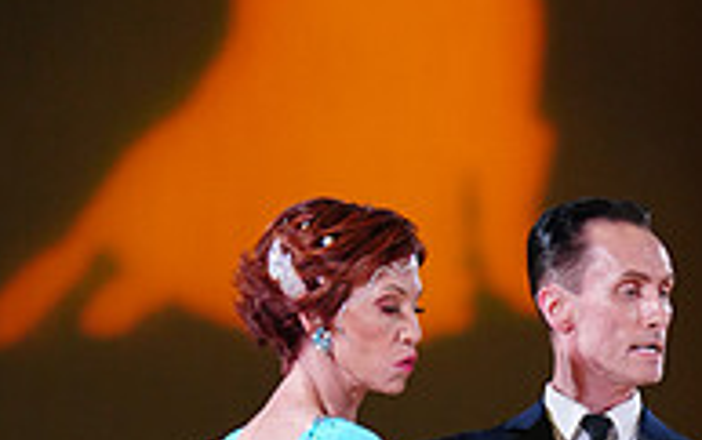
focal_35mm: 602
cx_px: 642
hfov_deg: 3.5
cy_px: 902
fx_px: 11527
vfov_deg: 2.2
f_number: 2.8
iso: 2000
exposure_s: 1/400
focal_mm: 197
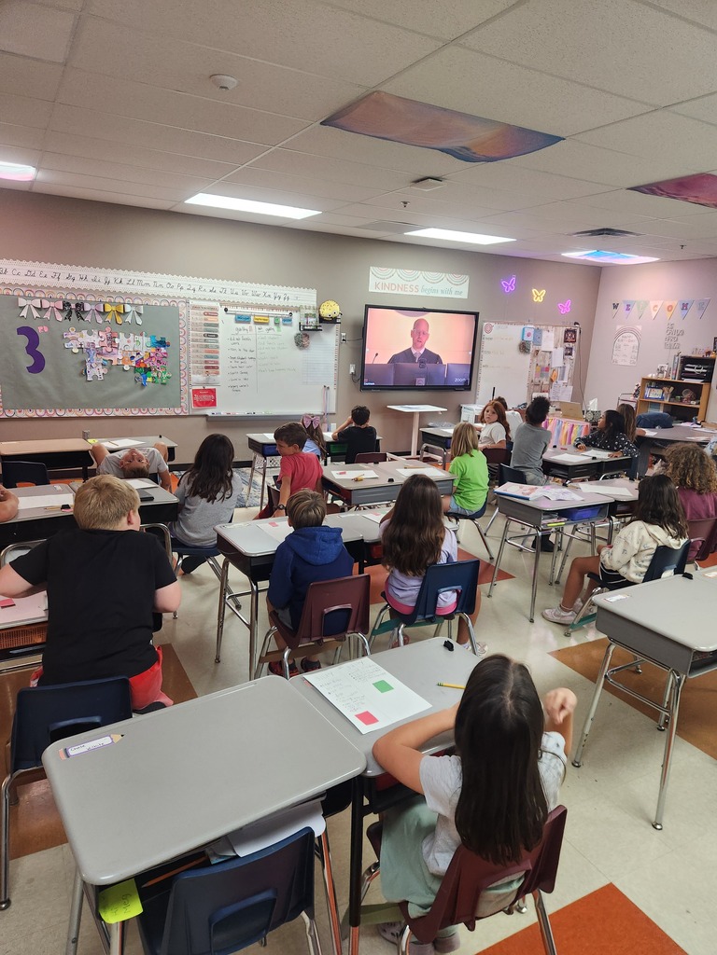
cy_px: 478
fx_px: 635
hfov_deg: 58.9
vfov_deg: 73.9
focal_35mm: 23
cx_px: 358
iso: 250
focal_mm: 5.4
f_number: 1.8
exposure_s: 1/120
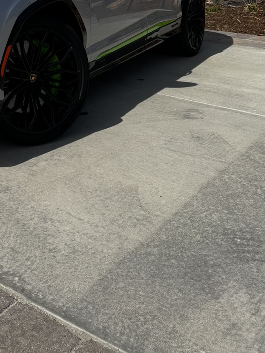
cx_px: 7
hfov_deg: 25.4
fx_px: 562
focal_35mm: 55
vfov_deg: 31.1
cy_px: -35
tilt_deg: -4.7
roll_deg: -3.3
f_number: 1.78
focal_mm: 6.76
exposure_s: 1/7092
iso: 80
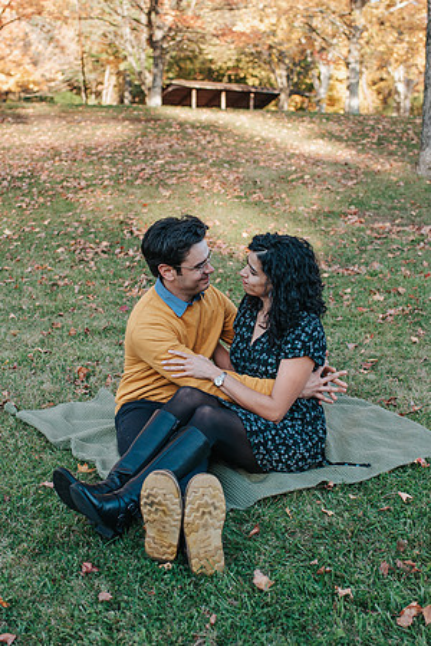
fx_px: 942
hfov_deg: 25.7
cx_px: 173
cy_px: 323
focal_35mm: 52
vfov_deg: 37.9
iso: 640
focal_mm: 35
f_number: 3.2
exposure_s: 1/800
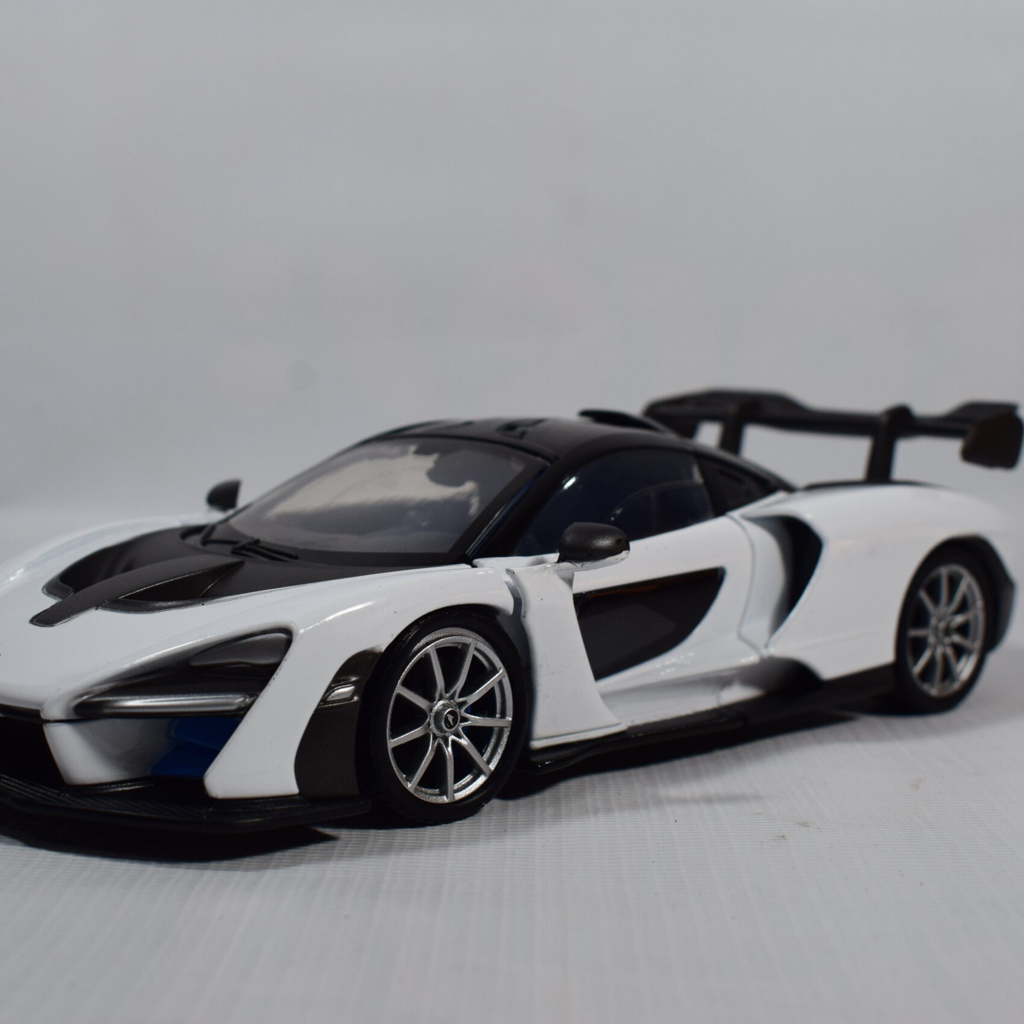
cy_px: 508
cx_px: 444
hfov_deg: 31.6
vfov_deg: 31.6
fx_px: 1807
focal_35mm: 54
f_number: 8
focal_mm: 28
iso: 400
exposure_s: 1/80
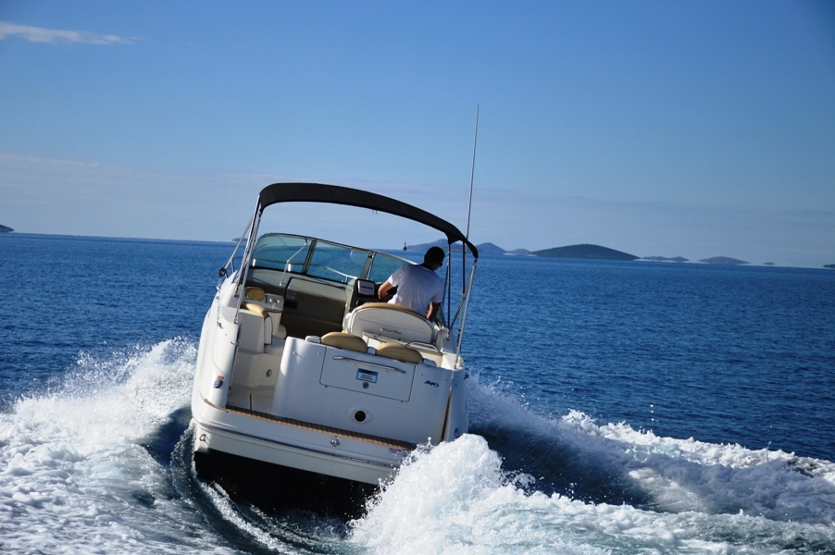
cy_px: 278
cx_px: 418
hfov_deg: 26.0
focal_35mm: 78
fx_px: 1808
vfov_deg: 17.5
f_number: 4.8
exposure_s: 1/2500
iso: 125
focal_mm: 52
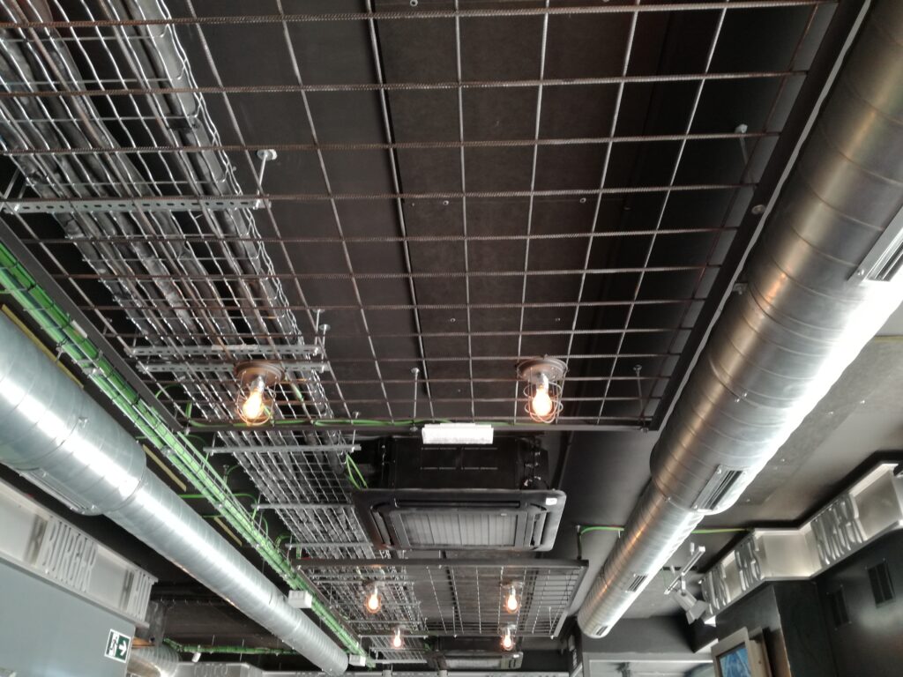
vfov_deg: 51.4
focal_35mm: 27
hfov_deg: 65.3
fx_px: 704
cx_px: 452
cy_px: 338
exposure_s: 1/33.3
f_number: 2
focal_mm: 3.79
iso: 100
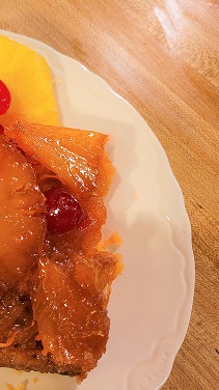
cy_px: 195
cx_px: -38
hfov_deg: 27.6
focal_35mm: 38
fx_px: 393
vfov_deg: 52.8
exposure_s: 1/59
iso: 200
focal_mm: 5.4
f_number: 1.8
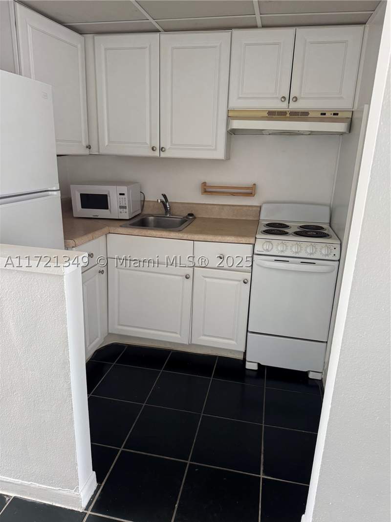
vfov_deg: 71.6
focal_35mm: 24
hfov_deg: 56.8
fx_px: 361
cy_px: 261
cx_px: 196
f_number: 1.78
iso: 250
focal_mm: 6.76
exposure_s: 1/60
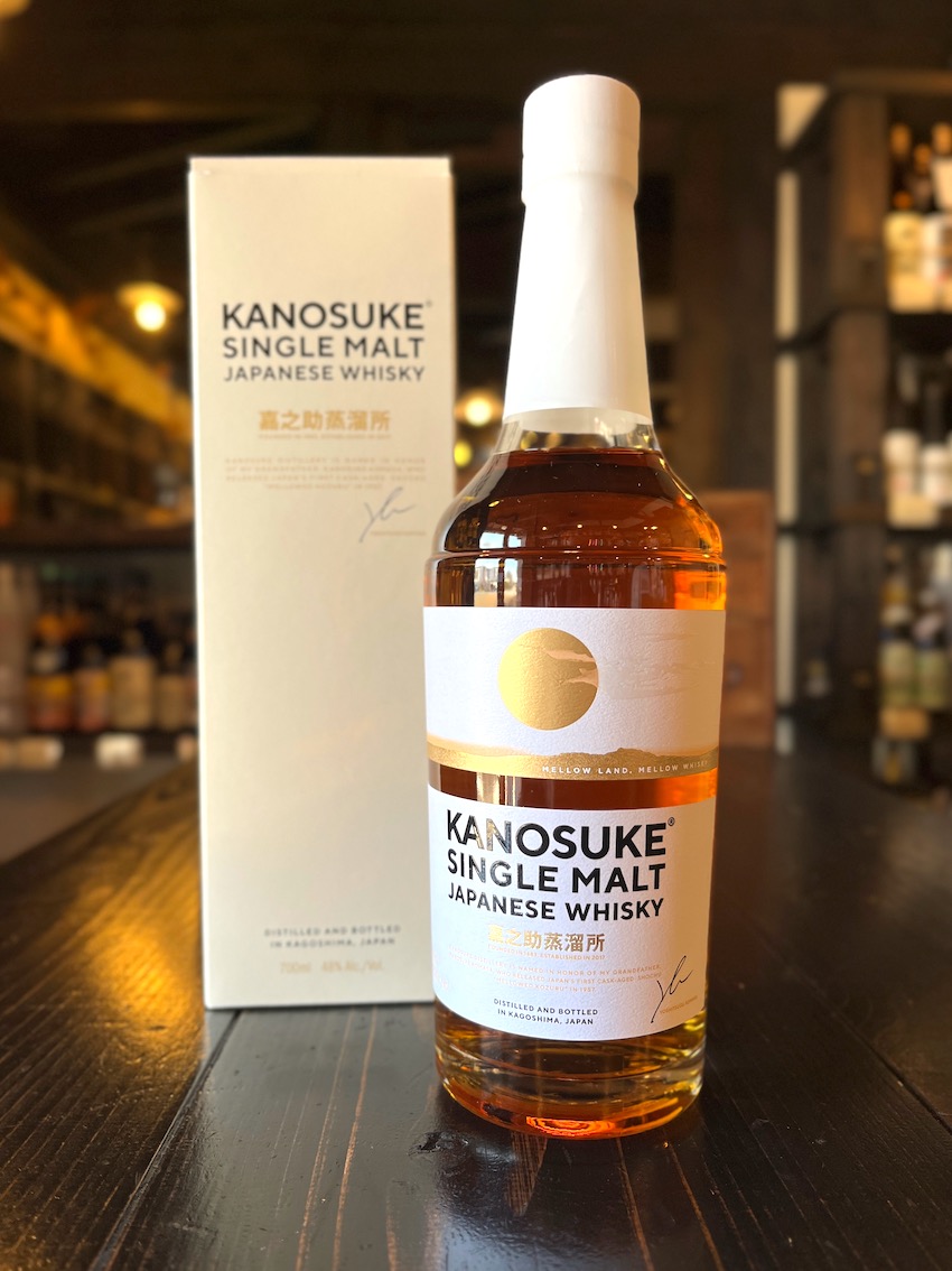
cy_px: 636
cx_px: 476
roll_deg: +0.1
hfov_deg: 53.0
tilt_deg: -1.9
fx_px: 954
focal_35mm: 26
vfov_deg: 67.3
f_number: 1.6
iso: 64
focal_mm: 5.1
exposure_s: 1/100
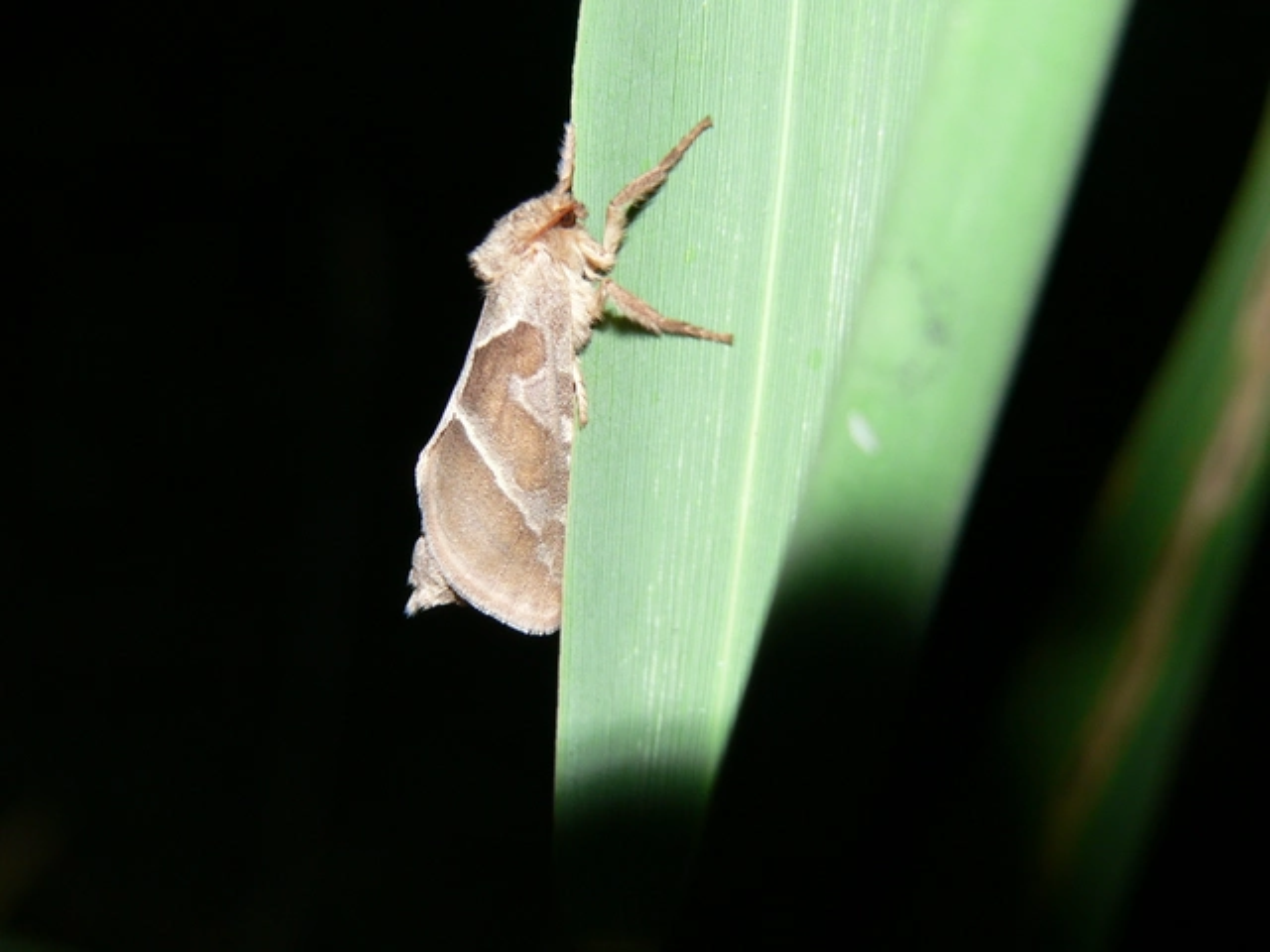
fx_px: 3229
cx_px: 635
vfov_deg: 16.8
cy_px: 476
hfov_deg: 22.3
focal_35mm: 88
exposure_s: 1/60
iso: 100
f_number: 4
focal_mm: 14.6
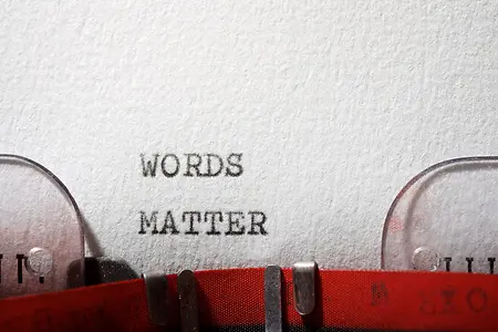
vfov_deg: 22.6
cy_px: 166
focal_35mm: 60
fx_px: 830
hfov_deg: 33.4
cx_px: 249
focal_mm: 60
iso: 100
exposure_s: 1/200
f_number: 11
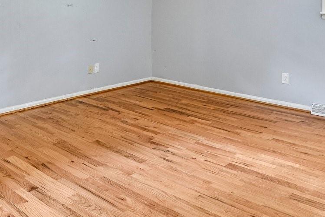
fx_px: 370
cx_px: 125
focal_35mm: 41
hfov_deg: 47.1
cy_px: 5
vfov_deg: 30.5
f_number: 8
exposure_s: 1/2
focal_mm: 15
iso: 400
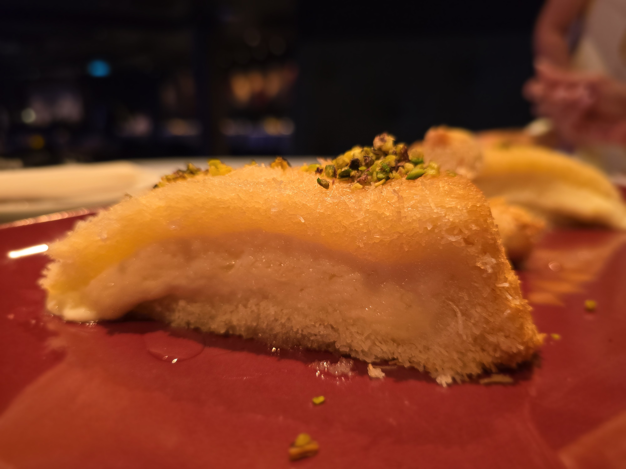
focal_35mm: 23
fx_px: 416
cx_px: 313
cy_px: 234
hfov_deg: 73.9
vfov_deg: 58.9
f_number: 1.7
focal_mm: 6.3
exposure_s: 1/60
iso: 250
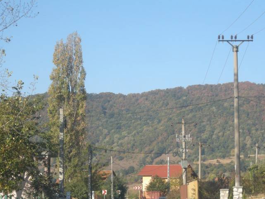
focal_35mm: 126
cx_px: 146
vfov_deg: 11.8
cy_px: 122
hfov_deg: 15.6
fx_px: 965
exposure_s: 1/198
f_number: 4.7
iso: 64
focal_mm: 21.5
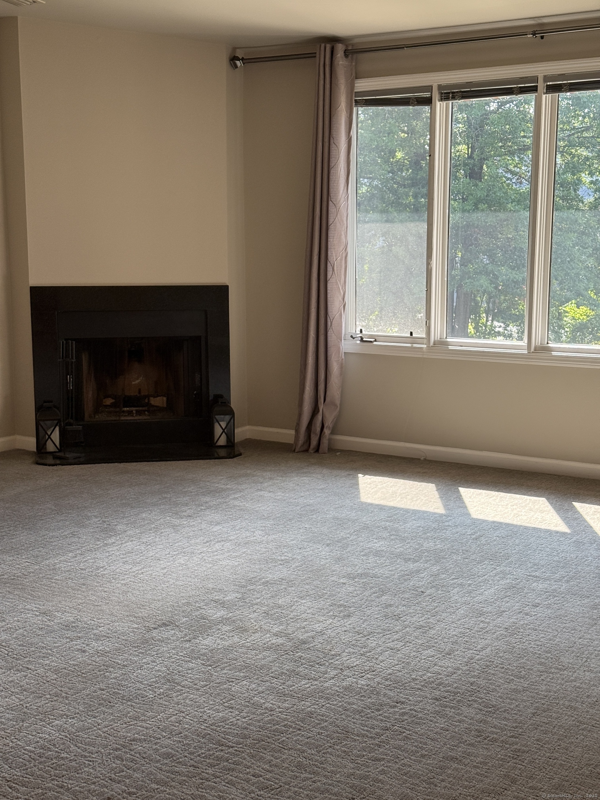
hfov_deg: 30.3
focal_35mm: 48
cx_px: 300
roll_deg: +0.0
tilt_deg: -9.2
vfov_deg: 39.7
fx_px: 1109
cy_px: 400
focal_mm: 6.76
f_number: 1.78
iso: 100
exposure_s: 1/116
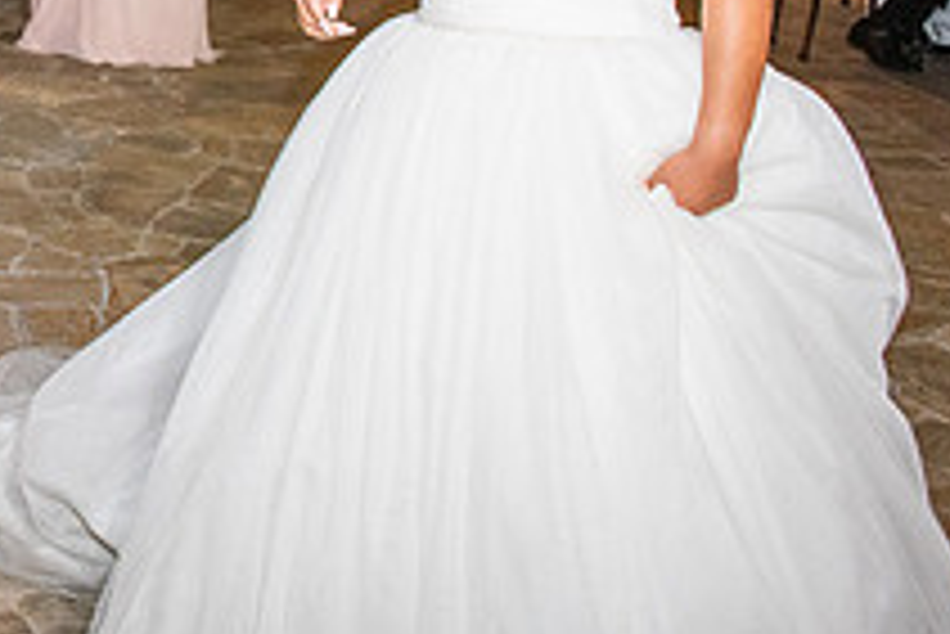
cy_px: -173
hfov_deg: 26.8
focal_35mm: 66
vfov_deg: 19.2
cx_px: -203
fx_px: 1743
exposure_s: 1/160
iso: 1600
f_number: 4
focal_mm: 24
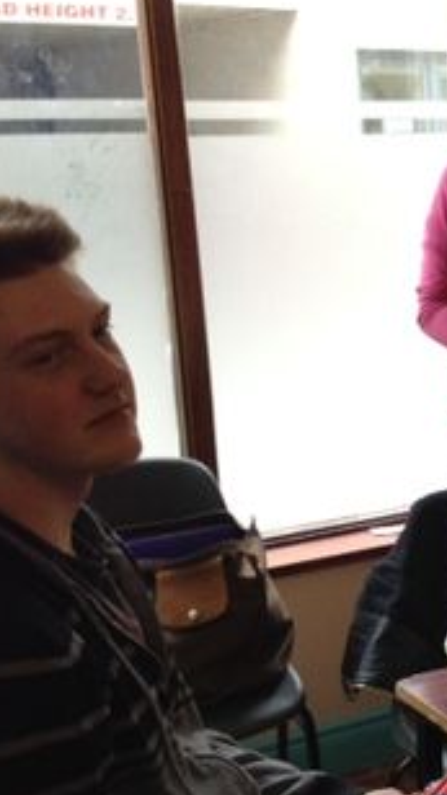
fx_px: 1477
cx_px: 660
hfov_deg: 15.9
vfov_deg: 30.1
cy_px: 438
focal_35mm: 70
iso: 80
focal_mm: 4.12
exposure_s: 1/120
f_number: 2.4
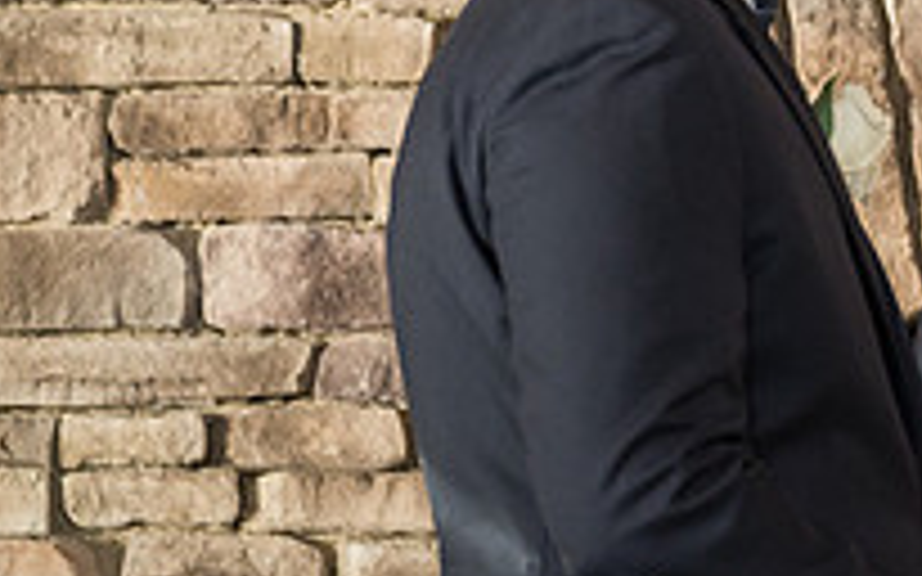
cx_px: 1255
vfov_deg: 3.9
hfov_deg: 6.2
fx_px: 8415
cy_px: 173
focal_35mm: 335
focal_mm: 114
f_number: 4
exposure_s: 1/200
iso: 1000
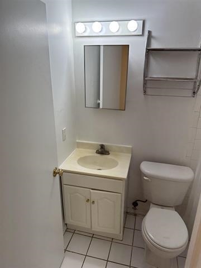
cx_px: 100
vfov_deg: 71.6
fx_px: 186
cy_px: 134
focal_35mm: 24
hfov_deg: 56.8
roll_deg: -1.0
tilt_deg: -19.2
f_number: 1.78
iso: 100
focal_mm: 6.86
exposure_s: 1/163
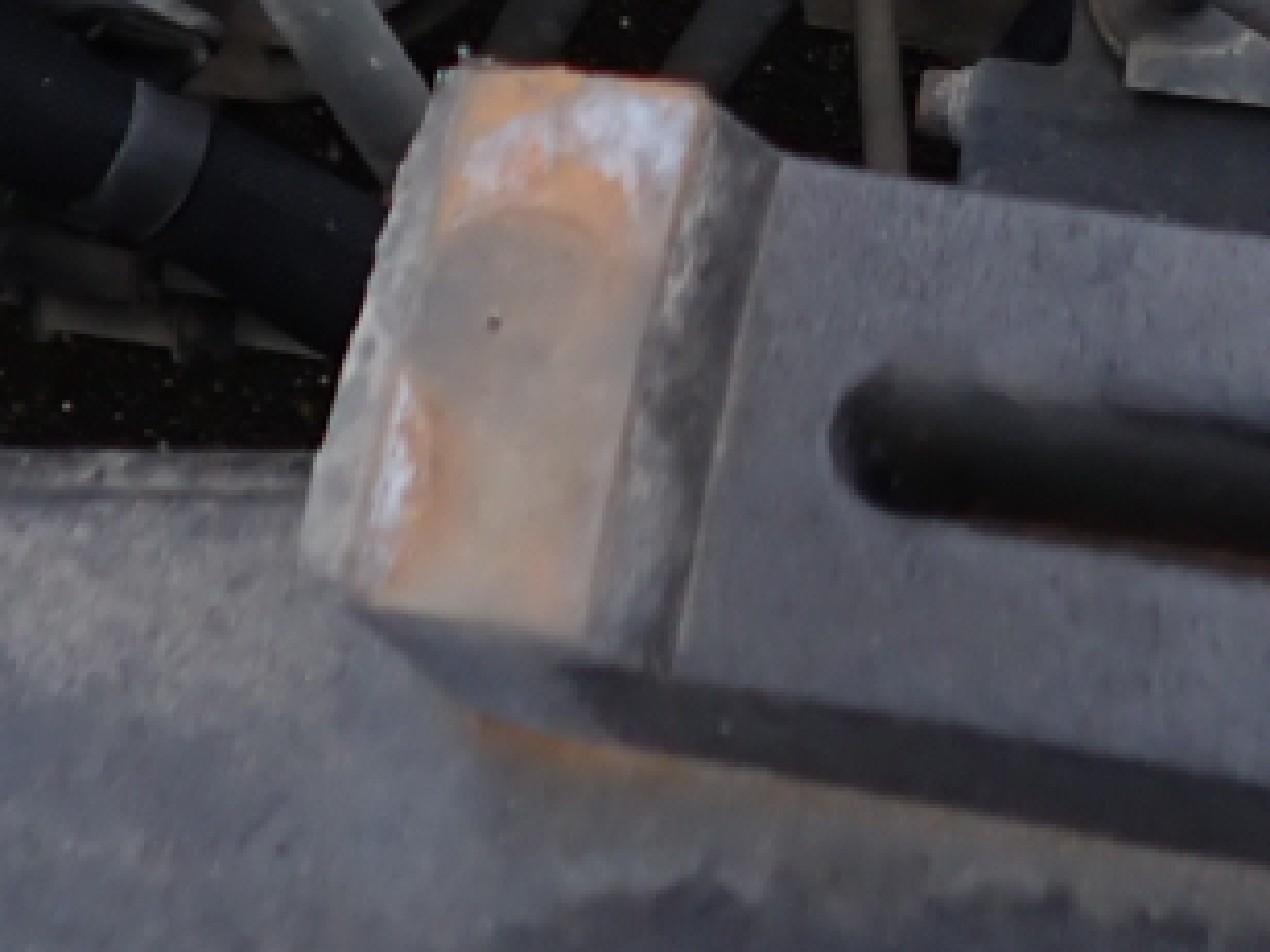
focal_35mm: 104
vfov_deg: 12.5
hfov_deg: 18.8
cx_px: 932
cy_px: -973
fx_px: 3816
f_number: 2
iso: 100
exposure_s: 1/60
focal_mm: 4.5
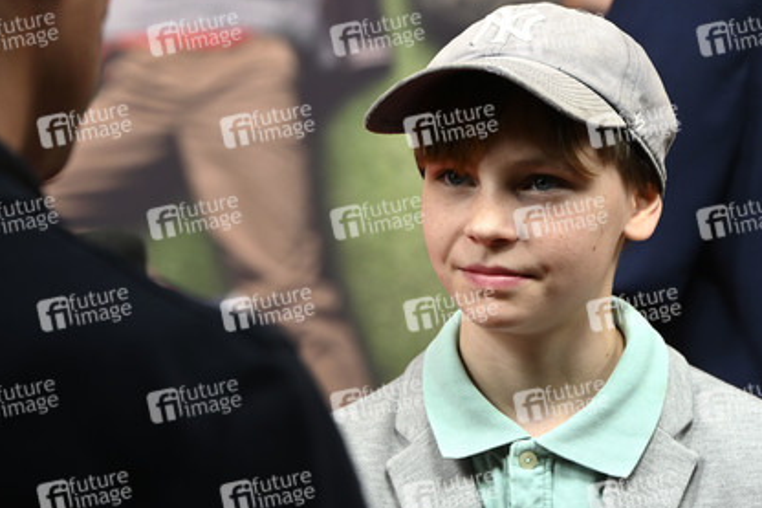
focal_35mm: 141
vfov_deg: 9.7
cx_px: 402
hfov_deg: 14.6
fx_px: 2983
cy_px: 264
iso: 1000
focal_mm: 130
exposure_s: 1/200
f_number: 6.3
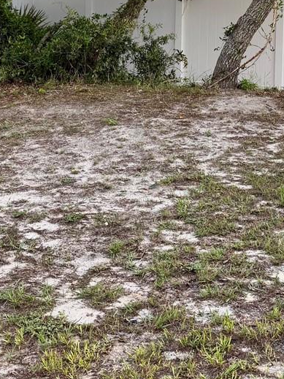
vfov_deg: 25.3
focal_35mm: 74
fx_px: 810
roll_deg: -2.2
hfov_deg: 19.6
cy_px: 19
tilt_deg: -1.4
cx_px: 246
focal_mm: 6.76
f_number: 1.78
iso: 100
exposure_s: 1/742
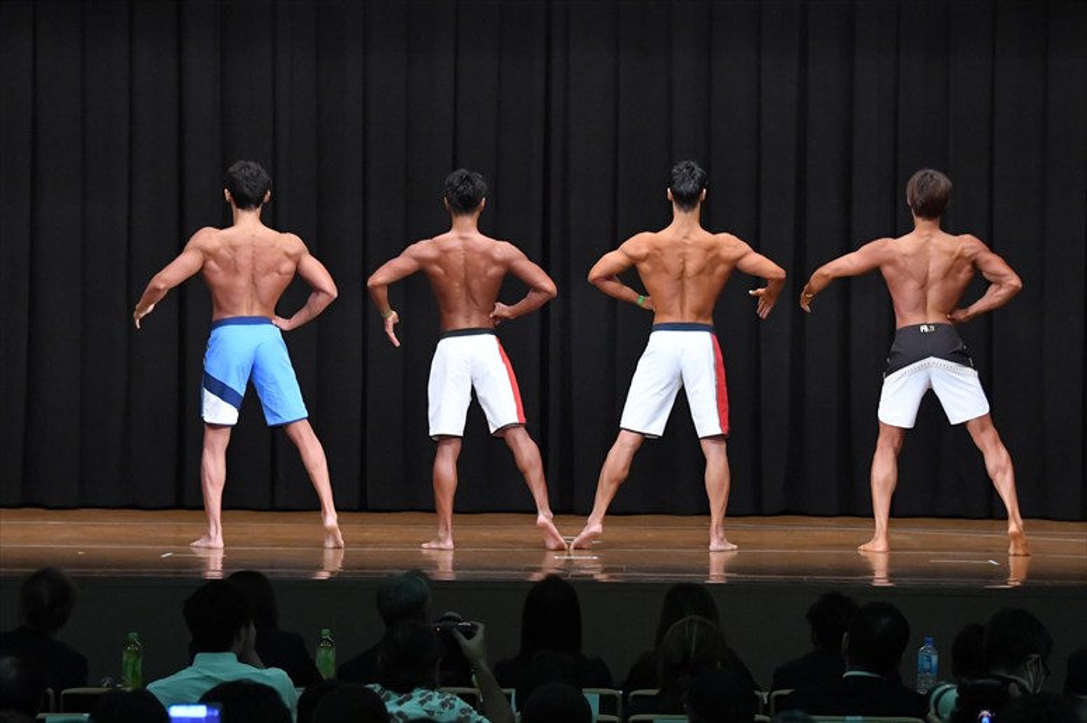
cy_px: 362
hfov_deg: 15.2
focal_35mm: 135
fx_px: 4074
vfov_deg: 10.2
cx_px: 544
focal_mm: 90
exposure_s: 1/400
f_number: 5.6
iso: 8000
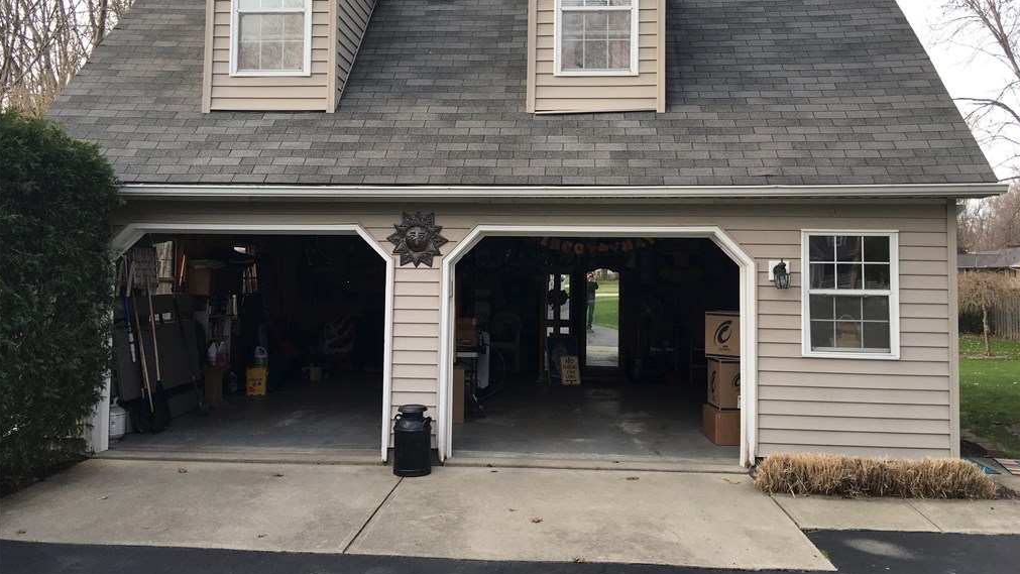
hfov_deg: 61.0
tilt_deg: +3.3
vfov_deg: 36.5
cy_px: 225
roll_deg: -1.0
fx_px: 866
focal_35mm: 32
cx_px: 512
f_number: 2.2
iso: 32
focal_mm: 4.15
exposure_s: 1/120
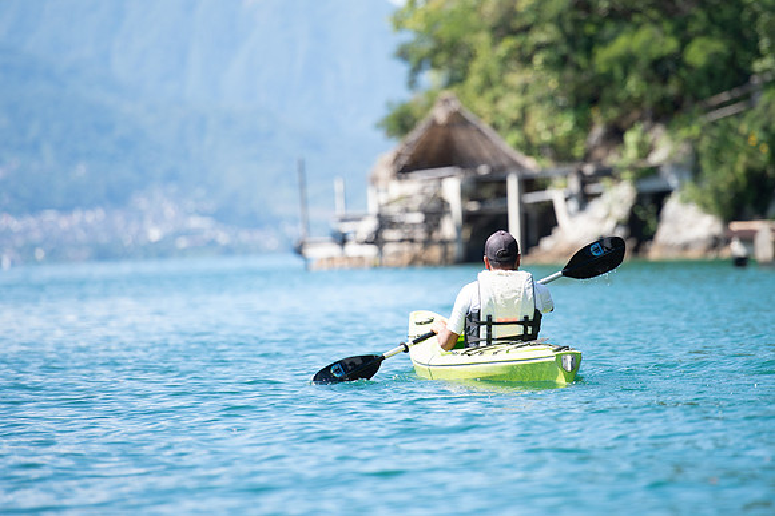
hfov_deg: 7.9
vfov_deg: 5.3
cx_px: 475
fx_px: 5590
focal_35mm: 260
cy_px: 209
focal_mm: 200
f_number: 4
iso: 100
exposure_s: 1/500
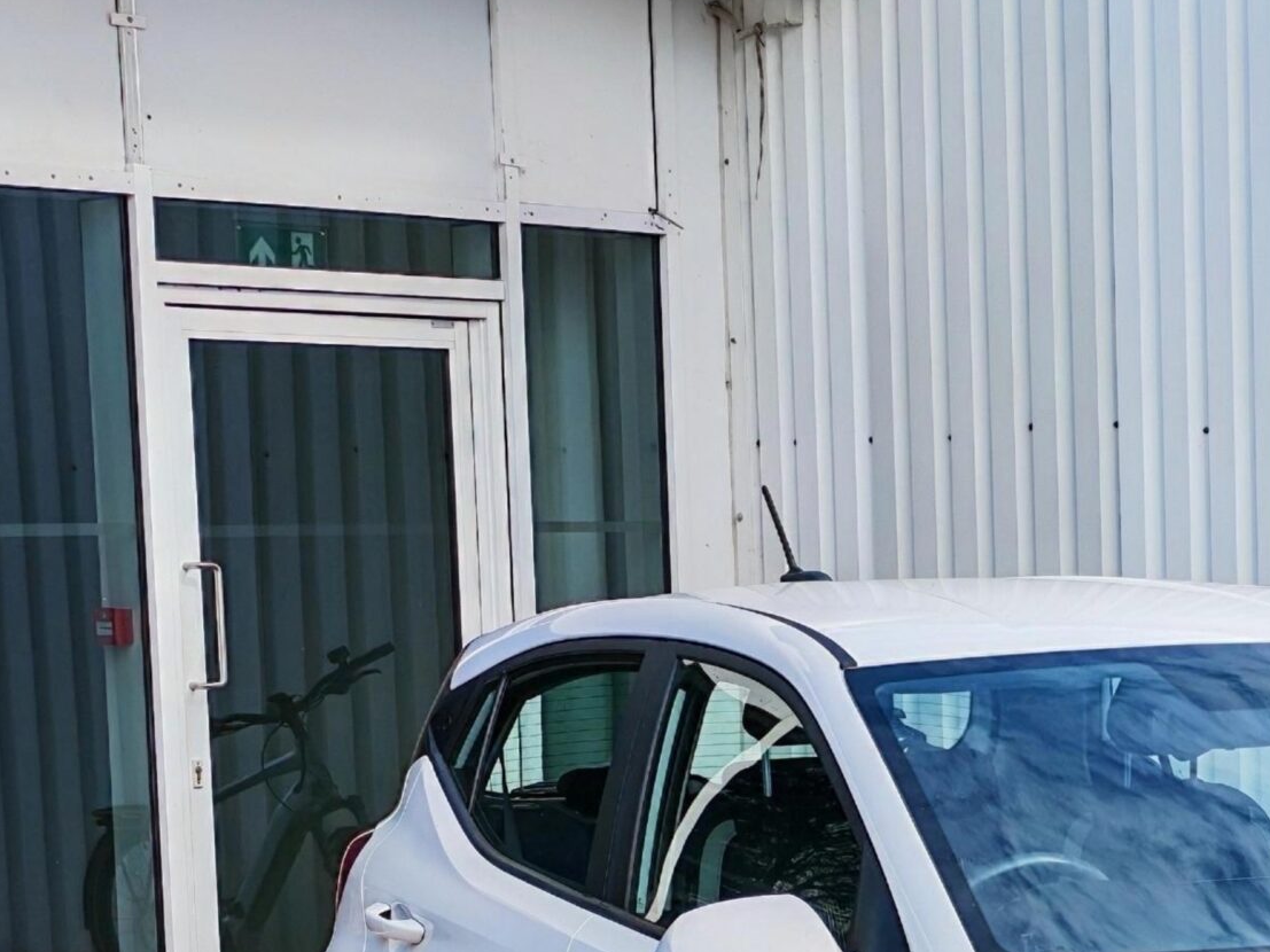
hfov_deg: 17.4
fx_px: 4072
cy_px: 1014
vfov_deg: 13.1
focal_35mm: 111
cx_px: 1246
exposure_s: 1/340
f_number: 1.9
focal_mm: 6.12
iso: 50
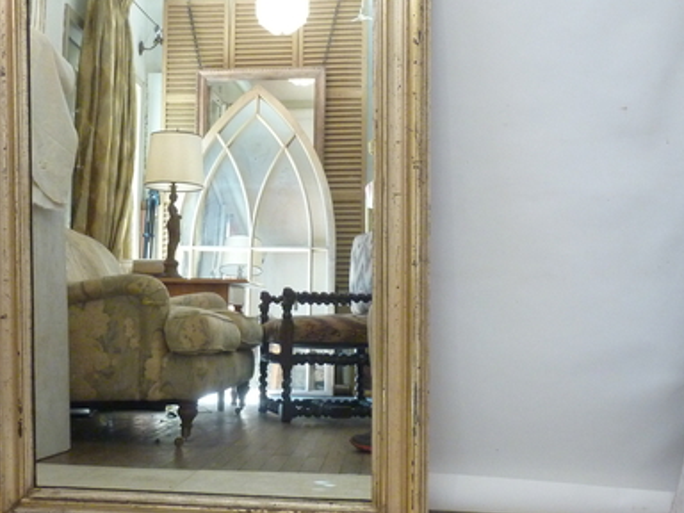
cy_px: 201
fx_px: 988
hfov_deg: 38.0
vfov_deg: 29.0
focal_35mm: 50
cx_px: 265
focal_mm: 5.3
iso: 400
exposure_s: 1/25
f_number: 3.5
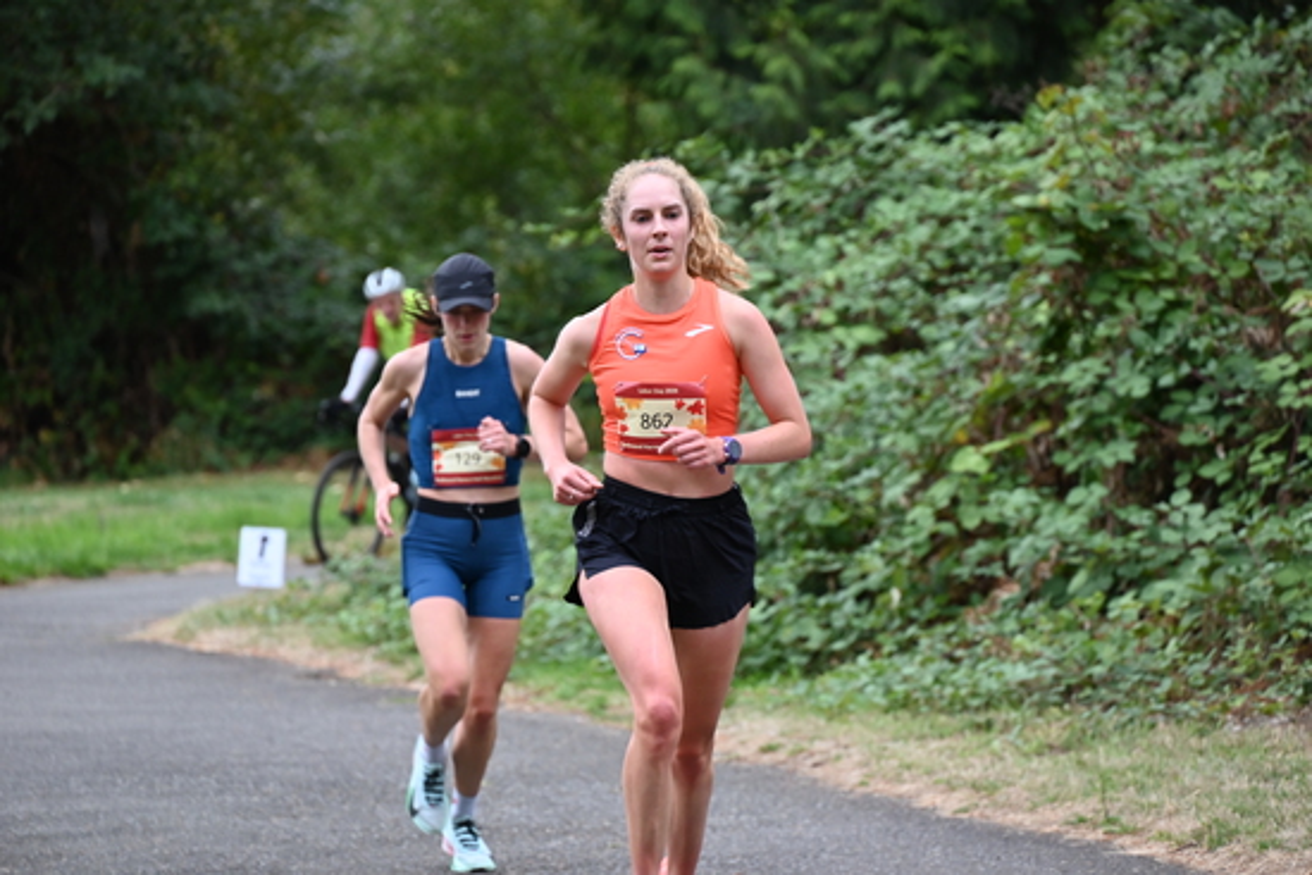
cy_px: 438
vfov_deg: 6.9
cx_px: 656
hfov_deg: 10.3
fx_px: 7290
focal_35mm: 200
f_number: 6.3
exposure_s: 1/250
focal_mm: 200
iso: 1250
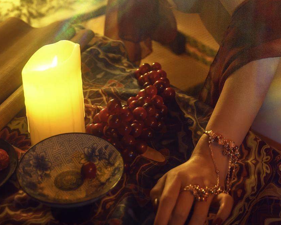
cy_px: -50
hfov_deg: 27.6
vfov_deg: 20.9
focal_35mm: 68
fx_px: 566
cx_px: 202
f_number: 2.8
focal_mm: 28
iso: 400
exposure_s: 1/30
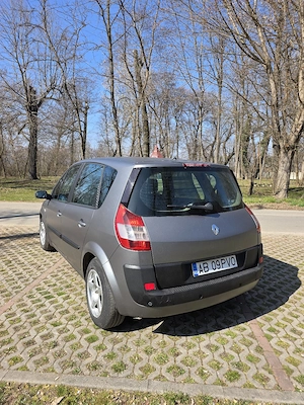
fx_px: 269
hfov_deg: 58.9
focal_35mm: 23
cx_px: 152
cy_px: 202
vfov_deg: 73.9
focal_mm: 6.3
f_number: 1.7
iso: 80
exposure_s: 1/3333
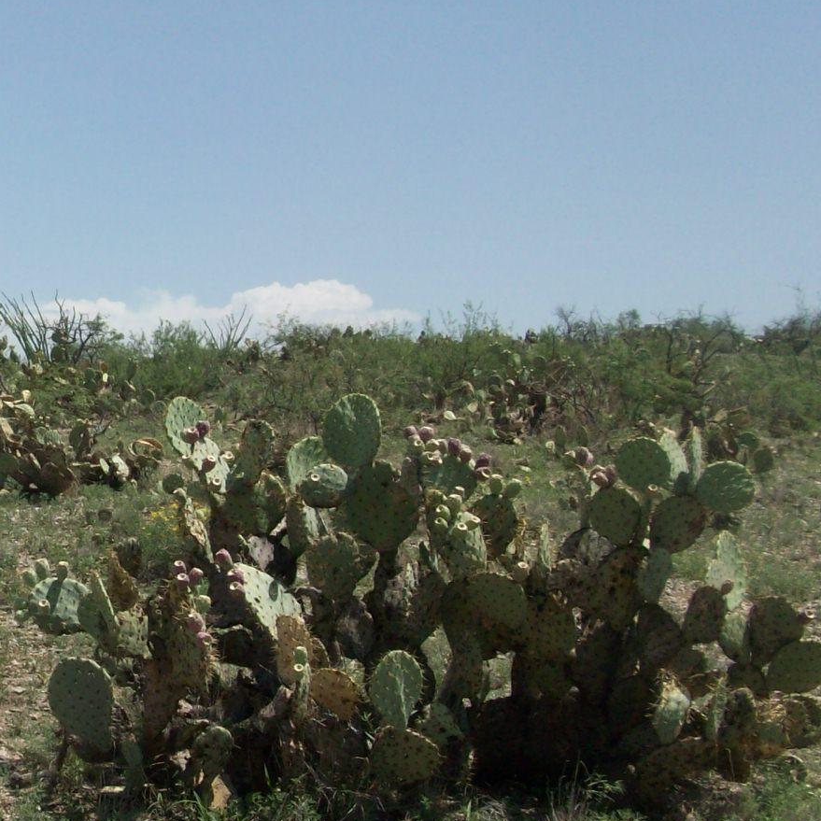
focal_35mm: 70
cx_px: -31
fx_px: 1878
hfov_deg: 23.5
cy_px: 310
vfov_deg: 24.6
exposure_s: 1/481
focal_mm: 5.7
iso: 64
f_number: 5.5
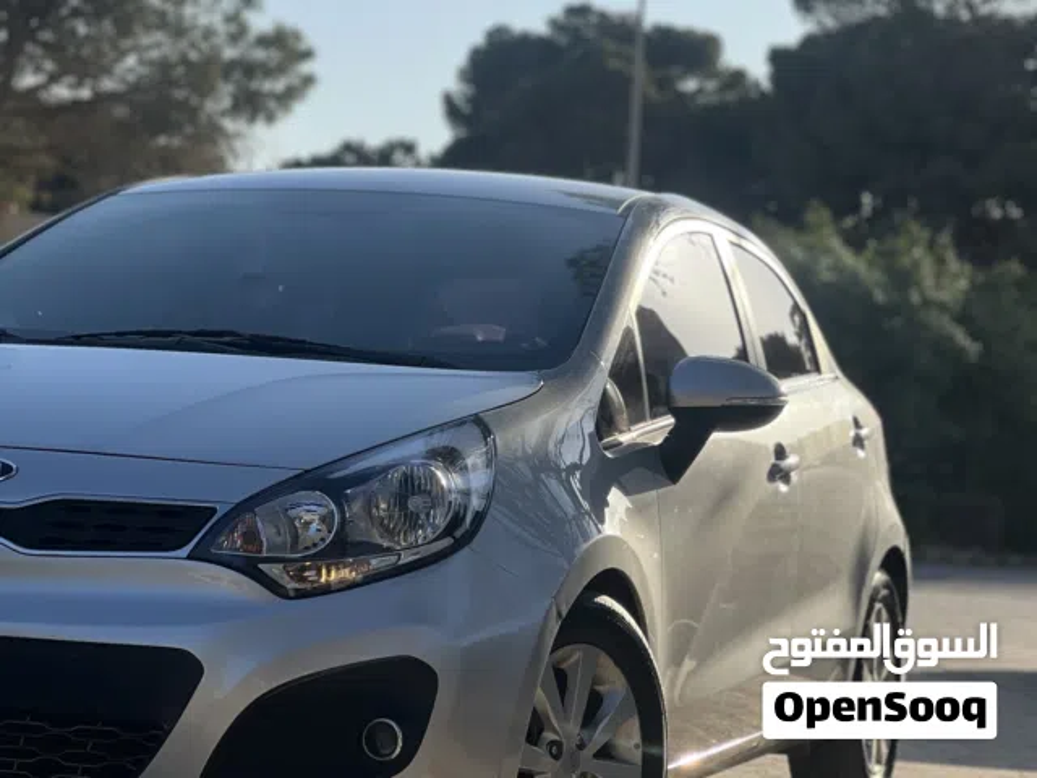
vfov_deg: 19.1
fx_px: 2307
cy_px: 389
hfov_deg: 25.3
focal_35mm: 77
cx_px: 518
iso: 32
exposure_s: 1/995
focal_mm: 9
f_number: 2.8
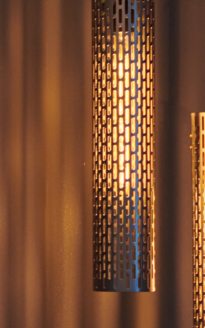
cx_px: -379
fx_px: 2843
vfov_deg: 6.5
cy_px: 509
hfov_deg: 4.0
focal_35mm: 318
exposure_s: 1/50
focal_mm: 50
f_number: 2.8
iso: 200
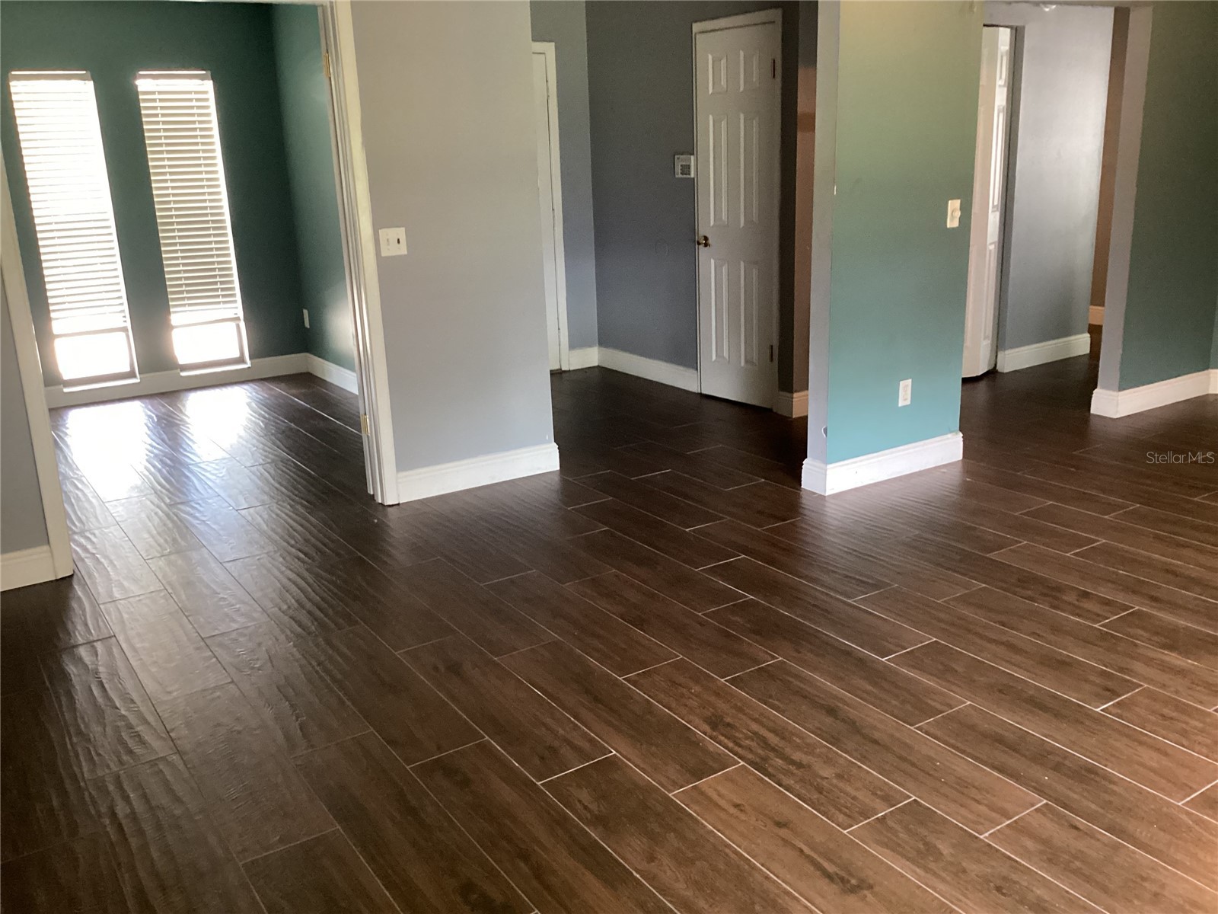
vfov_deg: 45.4
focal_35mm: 31
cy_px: 457
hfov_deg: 58.4
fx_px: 1091
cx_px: 609
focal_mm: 3.3
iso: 400
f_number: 2.4
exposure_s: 1/30
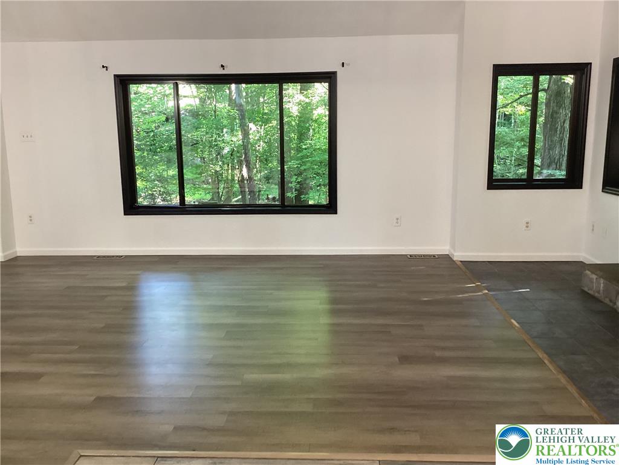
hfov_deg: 58.4
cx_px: 310
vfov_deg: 45.4
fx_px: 554
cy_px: 232
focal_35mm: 31
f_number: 2.4
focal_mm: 3.3
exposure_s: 1/50
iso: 250
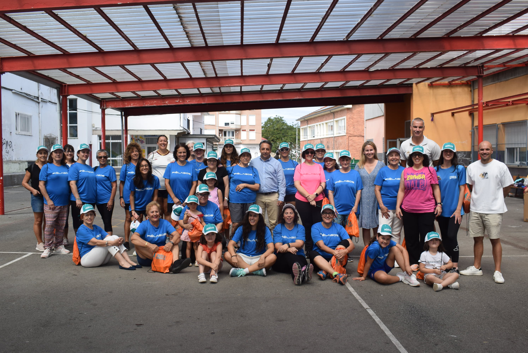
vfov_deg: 40.0
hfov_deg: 57.2
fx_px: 484
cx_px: 264
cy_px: 176
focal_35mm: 33
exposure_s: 1/250
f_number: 8
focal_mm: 22
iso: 220
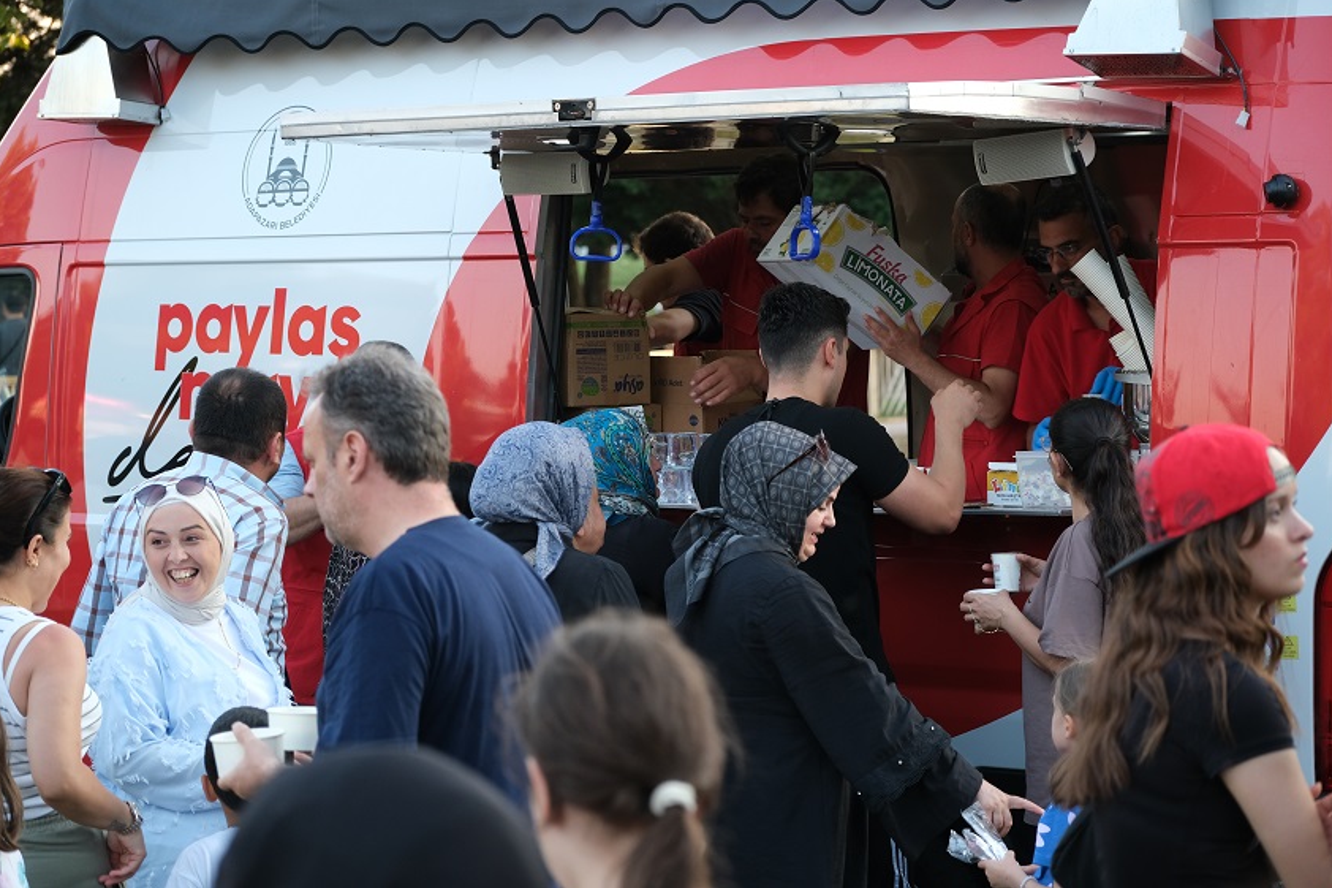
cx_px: 669
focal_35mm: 106
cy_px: 442
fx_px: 3921
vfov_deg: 12.9
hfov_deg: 19.3
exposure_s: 1/210
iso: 800
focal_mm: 70
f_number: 4
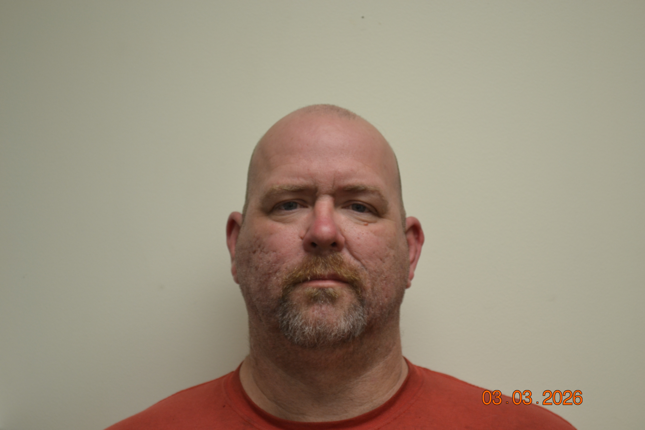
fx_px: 1478
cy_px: 215
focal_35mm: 82
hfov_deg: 24.6
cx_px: 322
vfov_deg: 16.6
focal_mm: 55
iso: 400
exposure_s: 1/25
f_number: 5.6
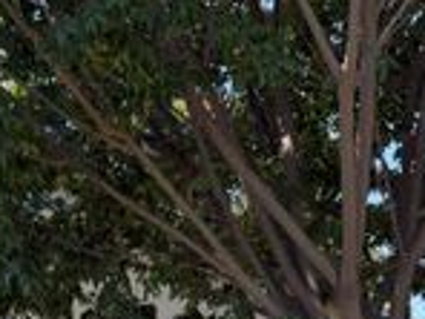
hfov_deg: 24.1
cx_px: 178
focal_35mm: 81
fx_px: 994
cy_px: 487
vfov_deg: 16.5
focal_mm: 6.76
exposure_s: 1/1812
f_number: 1.78
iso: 100
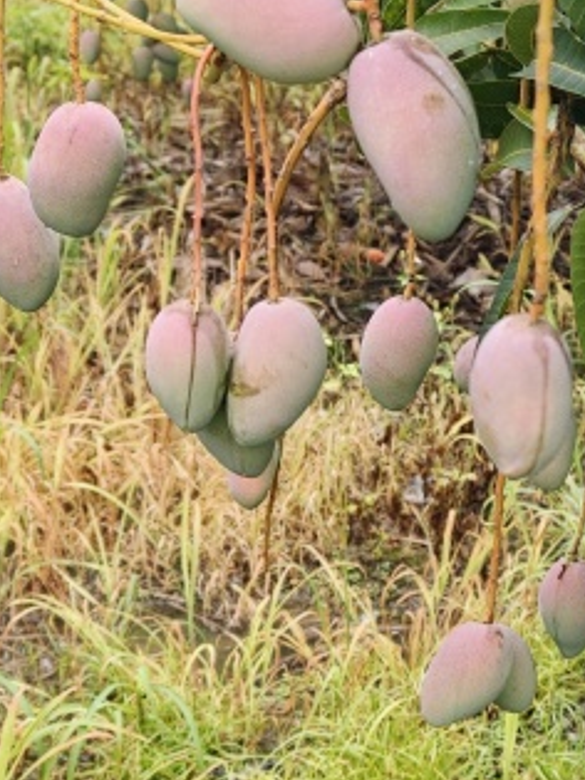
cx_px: 736
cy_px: 462
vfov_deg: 25.0
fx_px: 1759
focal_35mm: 78
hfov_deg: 17.8
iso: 50
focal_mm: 8.67
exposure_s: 1/145
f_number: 1.8
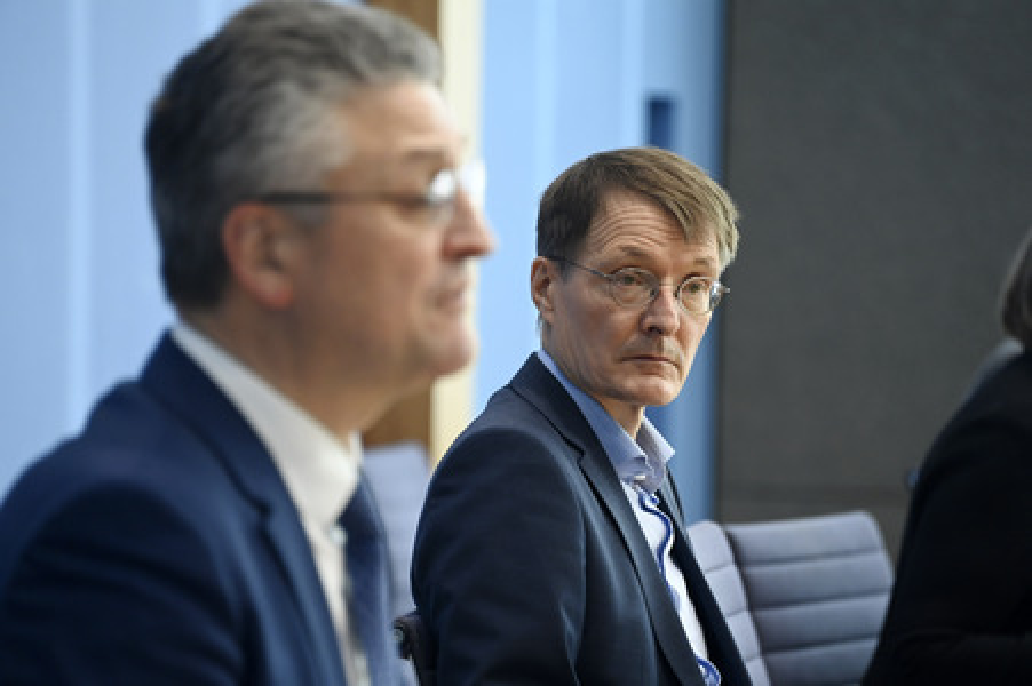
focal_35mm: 300
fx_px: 8593
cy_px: 343
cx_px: 516
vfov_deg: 4.6
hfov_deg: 6.9
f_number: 5.6
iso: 2500
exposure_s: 1/320
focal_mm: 300
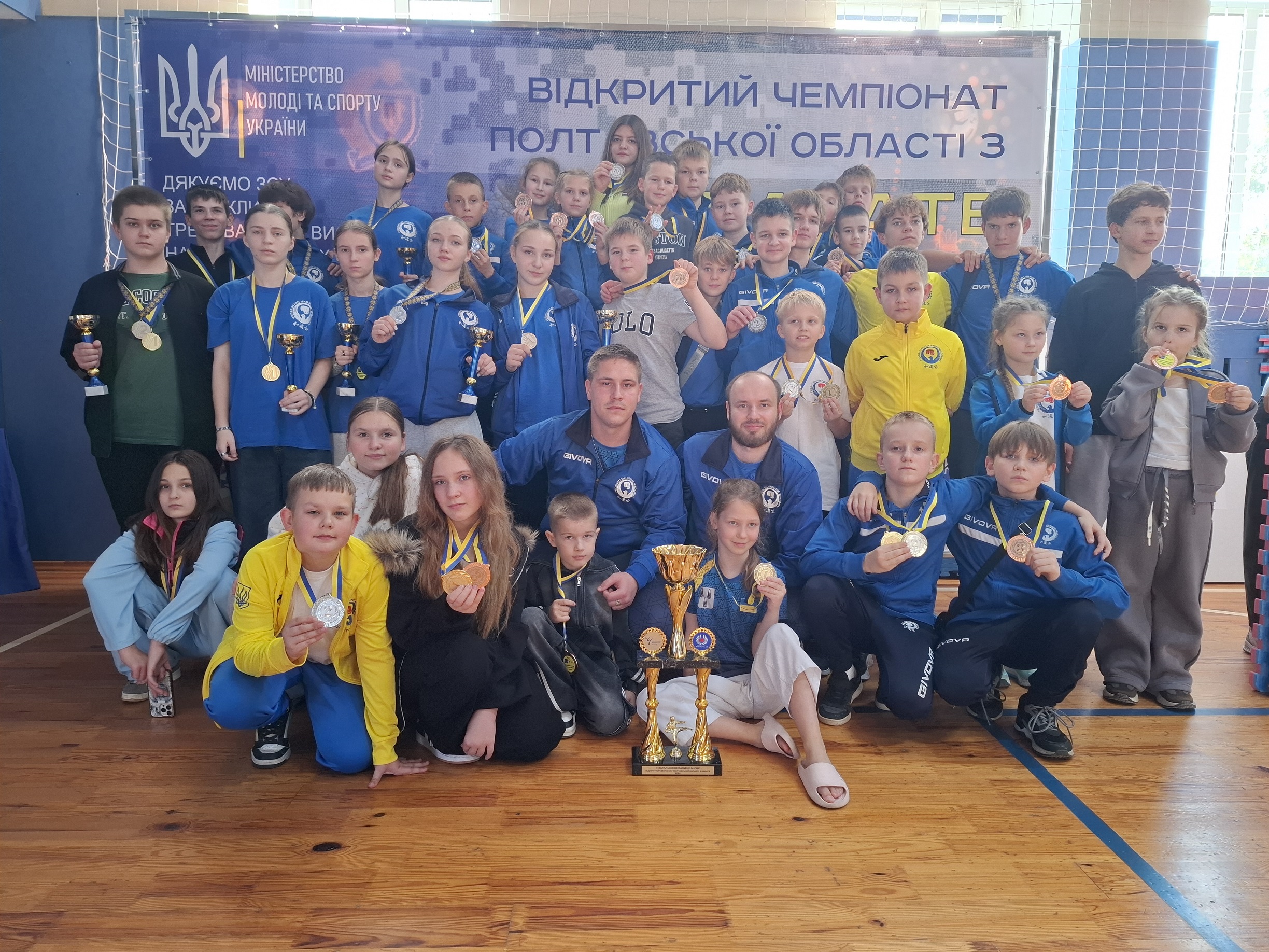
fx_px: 843
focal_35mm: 23
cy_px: 476
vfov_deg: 58.9
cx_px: 634
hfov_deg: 73.9
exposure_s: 1/60
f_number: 1.8
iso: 200
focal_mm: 5.54
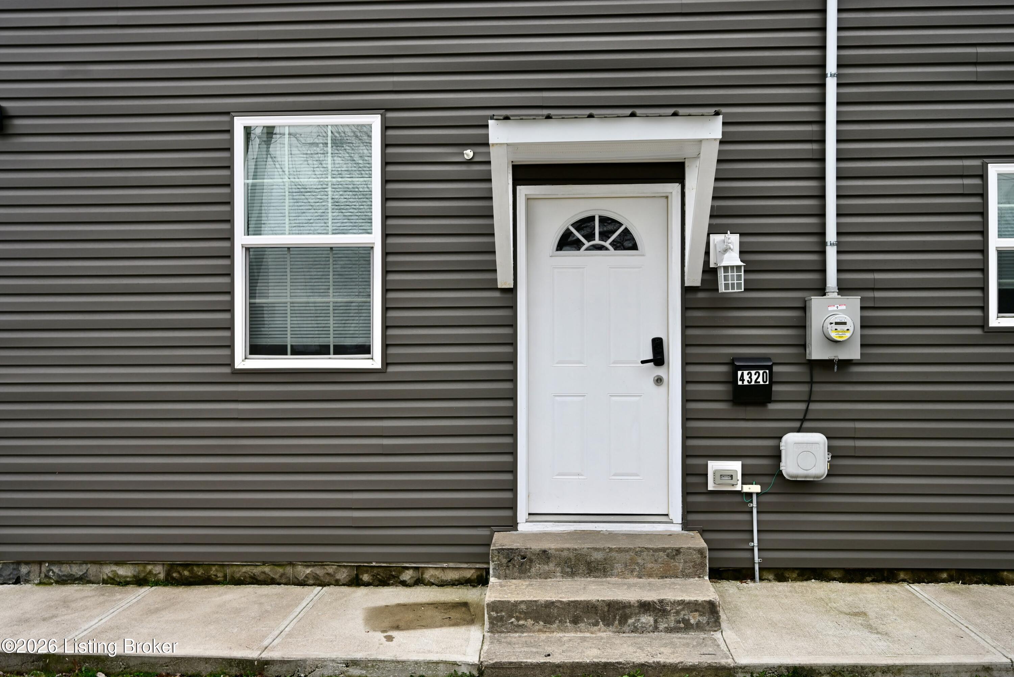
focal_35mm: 30
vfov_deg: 43.6
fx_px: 845
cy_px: 338
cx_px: 507
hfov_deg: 61.9
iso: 360
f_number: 6.3
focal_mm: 30
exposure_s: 1/640
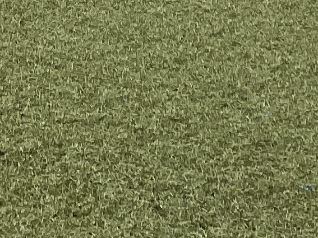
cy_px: -460
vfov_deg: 7.2
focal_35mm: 185
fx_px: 1699
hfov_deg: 10.5
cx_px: -51
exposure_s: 1/1727
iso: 32
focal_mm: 4.25
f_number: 1.8
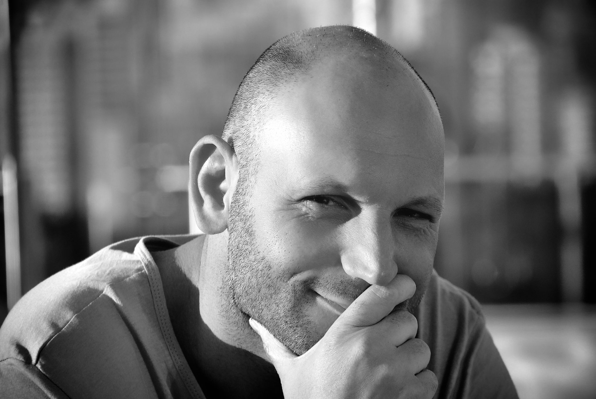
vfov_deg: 4.6
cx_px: 298
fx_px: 4973
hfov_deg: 6.9
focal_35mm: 300
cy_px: 200
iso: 400
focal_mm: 200
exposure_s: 1/320
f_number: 6.3
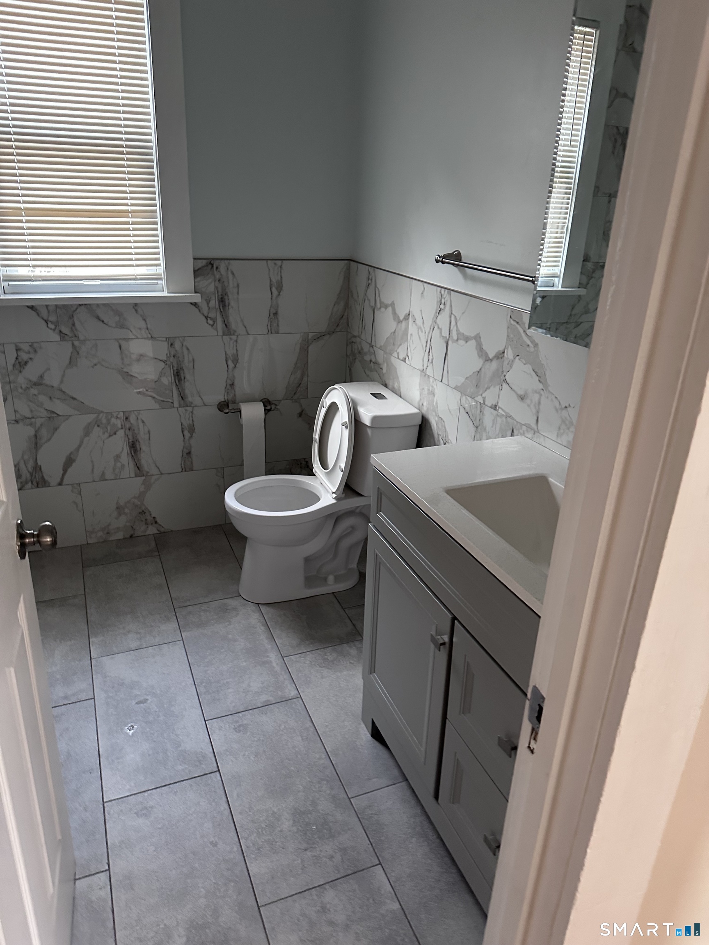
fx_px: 655
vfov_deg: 71.6
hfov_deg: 56.8
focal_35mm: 24
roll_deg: -2.2
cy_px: 472
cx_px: 354
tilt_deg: -20.2
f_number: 1.78
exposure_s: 1/60
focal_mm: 6.86
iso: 500
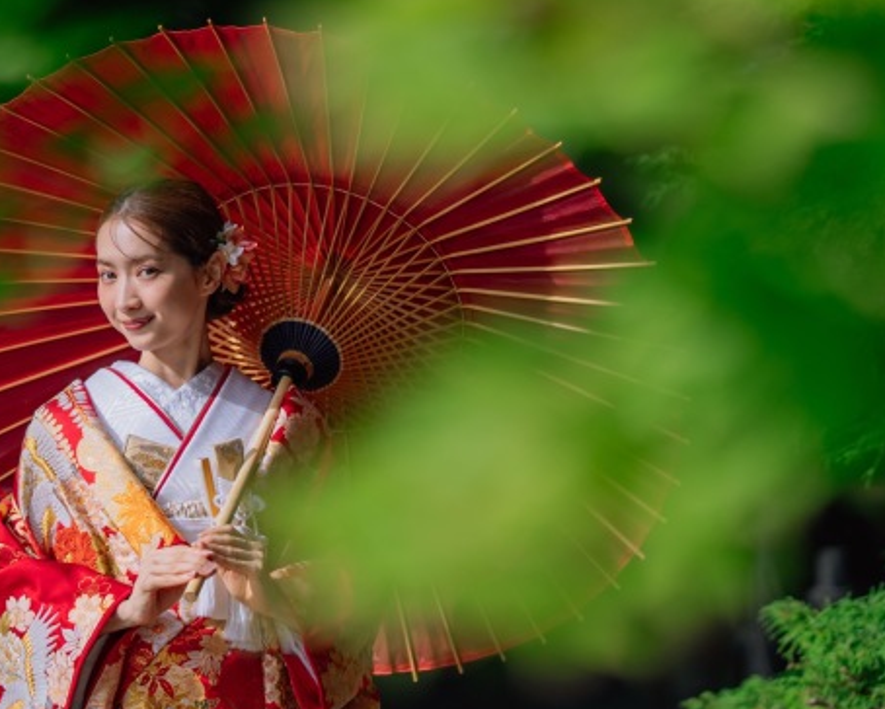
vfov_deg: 6.9
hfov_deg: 8.7
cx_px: 306
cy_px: 404
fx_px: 5846
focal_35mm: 223
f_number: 1.8
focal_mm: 135
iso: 100
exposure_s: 1/8000
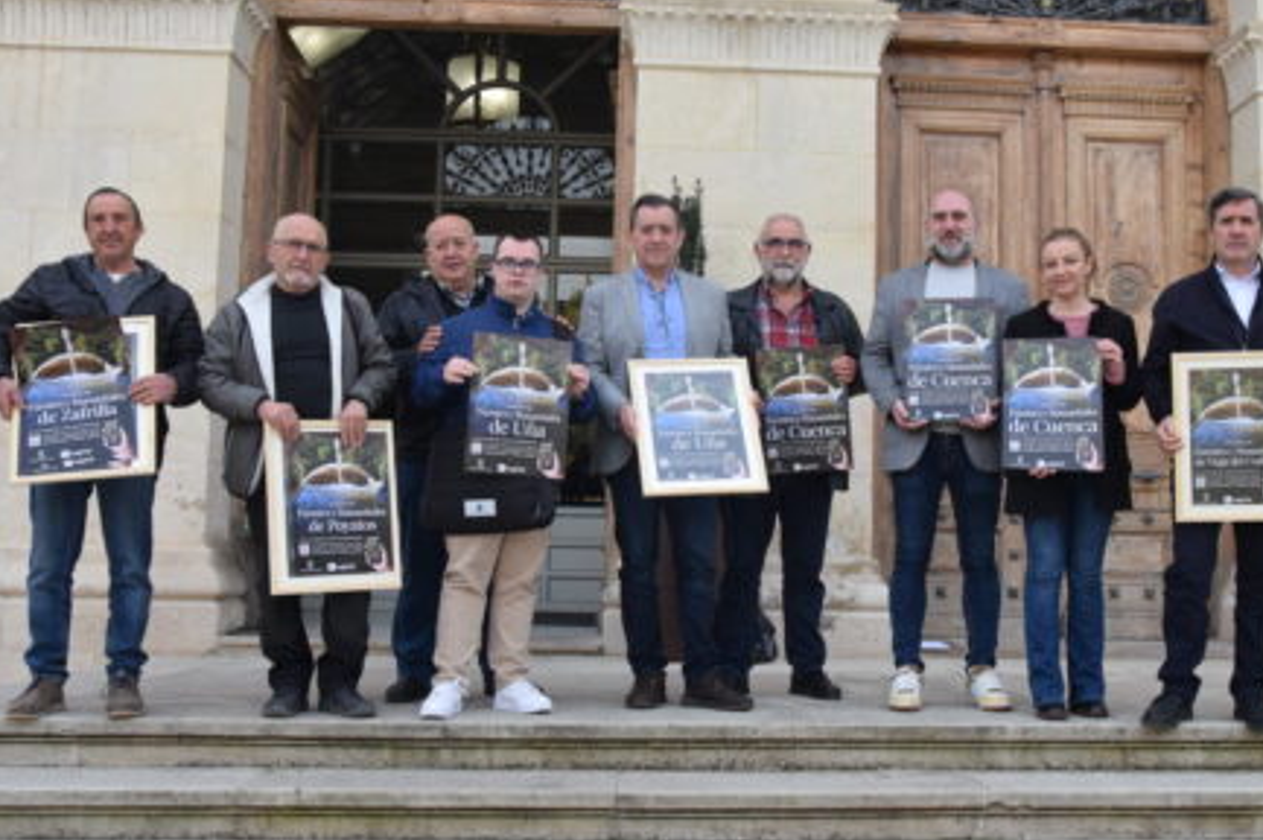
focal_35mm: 44
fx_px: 1532
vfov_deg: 30.7
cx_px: 773
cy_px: 385
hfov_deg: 44.5
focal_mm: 21
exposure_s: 1/500
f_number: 11
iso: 1600
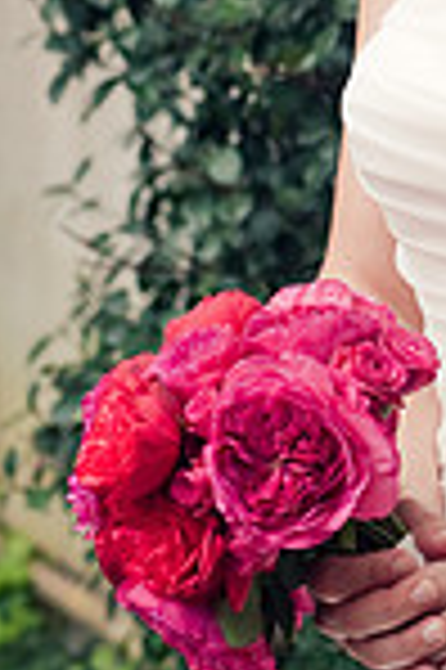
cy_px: 0
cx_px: 592
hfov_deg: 8.9
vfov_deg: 13.4
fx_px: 2812
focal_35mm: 151
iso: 400
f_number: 4
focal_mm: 50
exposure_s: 1/250
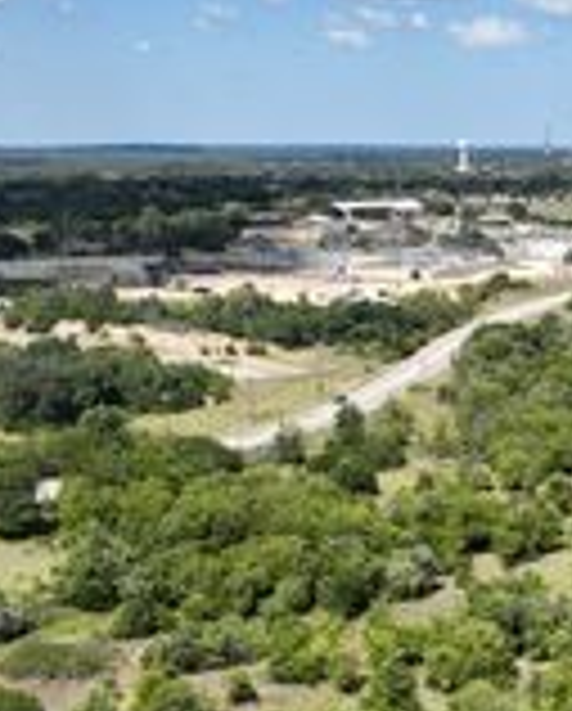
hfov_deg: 20.0
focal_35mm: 74
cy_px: 587
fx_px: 1561
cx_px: 590
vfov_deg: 25.2
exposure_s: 1/2000
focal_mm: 12.29
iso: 110
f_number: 2.8
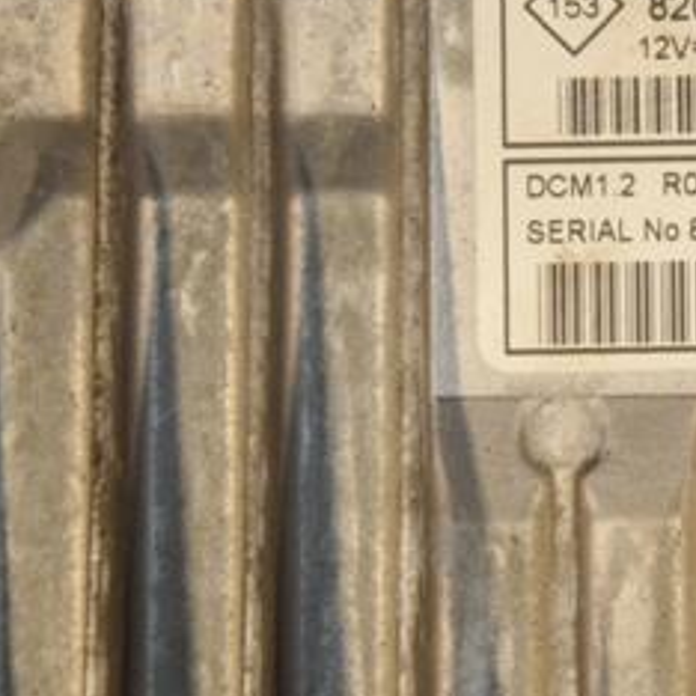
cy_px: 122
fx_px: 5960
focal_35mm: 262
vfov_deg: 6.7
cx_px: 788
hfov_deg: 6.6
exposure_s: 1/200
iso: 800
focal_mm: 80
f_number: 6.3
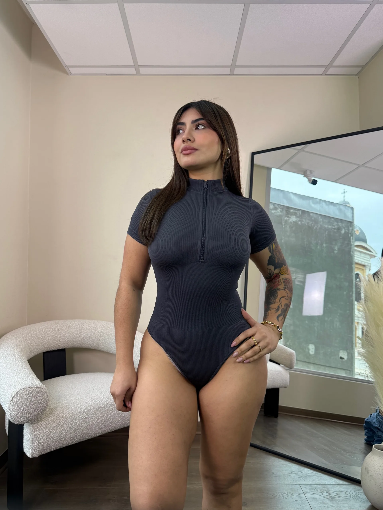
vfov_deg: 71.6
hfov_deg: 56.8
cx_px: 192
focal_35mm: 24
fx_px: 354
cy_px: 255
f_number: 1.78
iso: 100
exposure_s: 1/237
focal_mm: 6.76
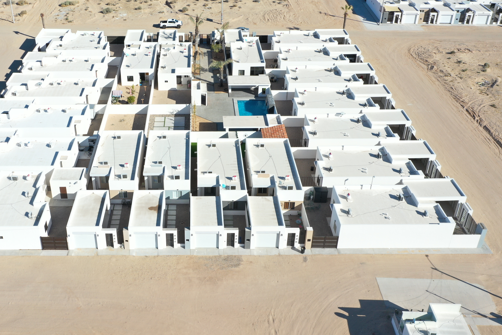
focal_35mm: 38
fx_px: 530
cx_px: 189
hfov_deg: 50.2
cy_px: 121
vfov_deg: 34.8
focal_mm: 10.26
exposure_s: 1/500
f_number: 5.6
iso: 100
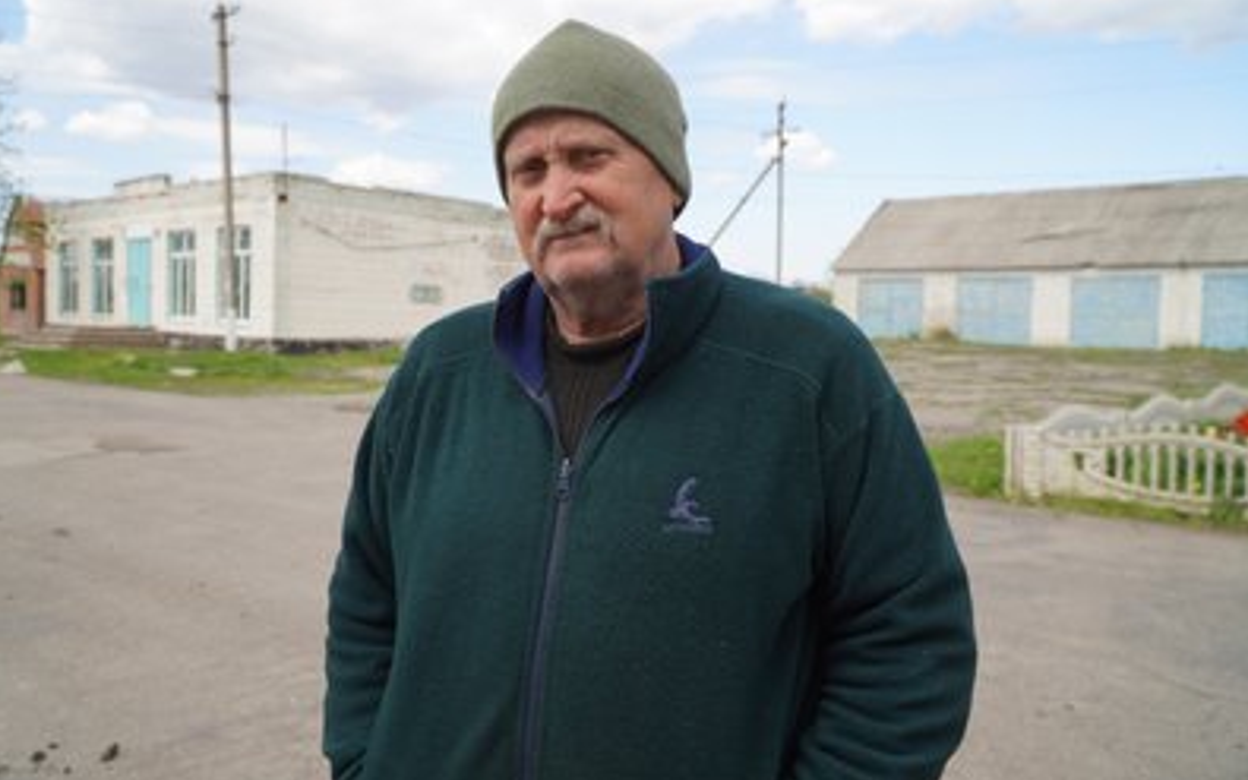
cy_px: 365
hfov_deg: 61.2
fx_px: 1055
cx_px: 619
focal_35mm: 31
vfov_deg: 40.6
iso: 100
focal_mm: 20
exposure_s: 1/400
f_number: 4.5
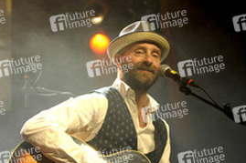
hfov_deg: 23.2
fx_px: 594
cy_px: 135
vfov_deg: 15.6
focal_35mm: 87
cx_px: 176
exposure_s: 1/320
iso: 1600
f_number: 3.5
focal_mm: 52
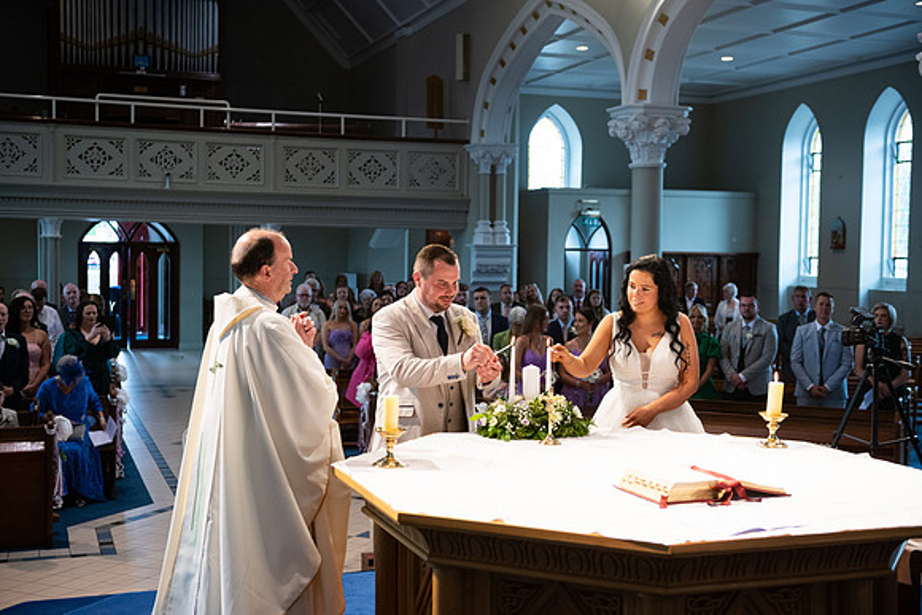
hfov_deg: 41.1
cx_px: 461
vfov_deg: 28.1
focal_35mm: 48
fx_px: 1230
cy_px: 308
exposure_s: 1/160
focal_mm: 48
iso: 800
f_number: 3.5
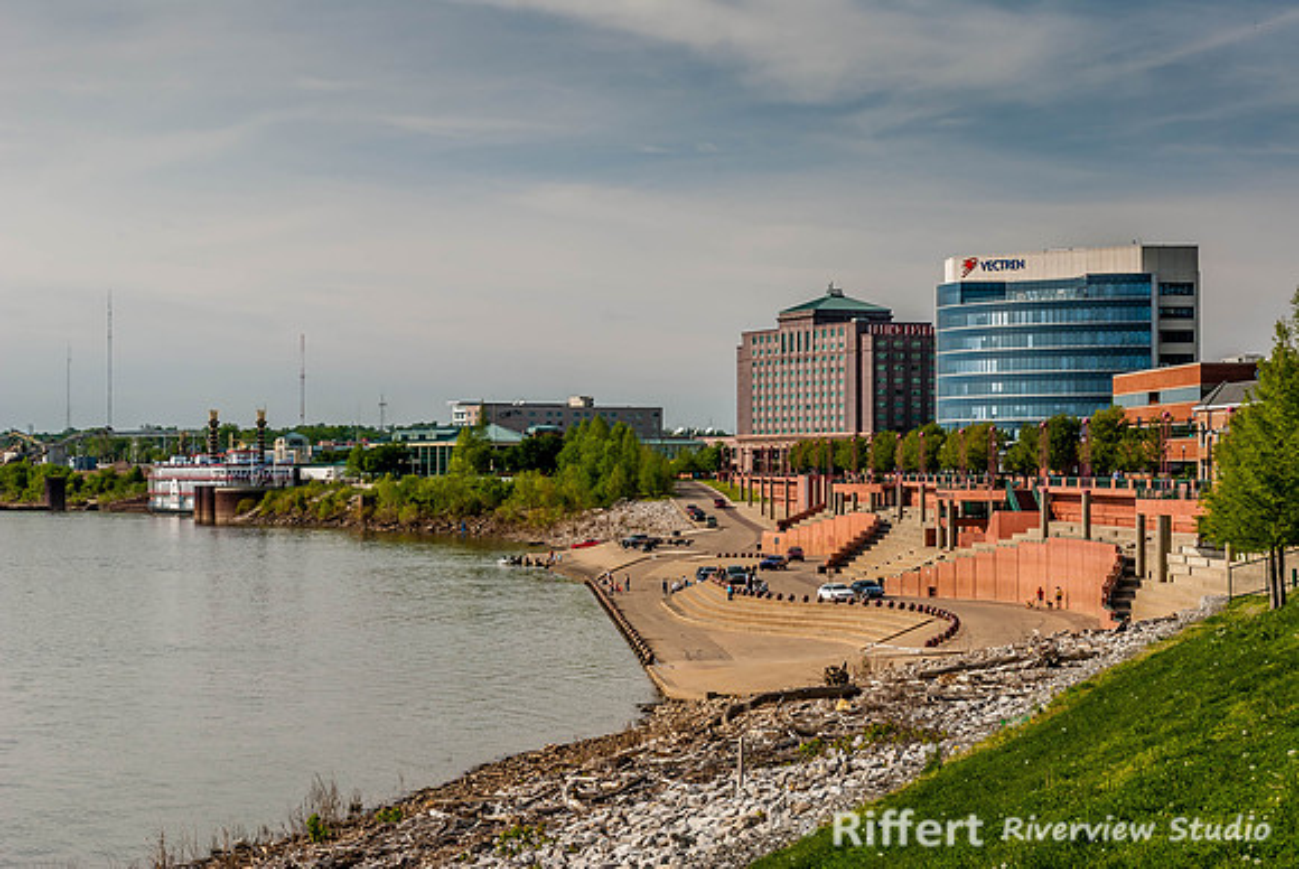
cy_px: 434
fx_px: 2709
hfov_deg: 27.0
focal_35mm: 75
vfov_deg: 18.2
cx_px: 650
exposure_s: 1/60
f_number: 10
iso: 100
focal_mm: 50
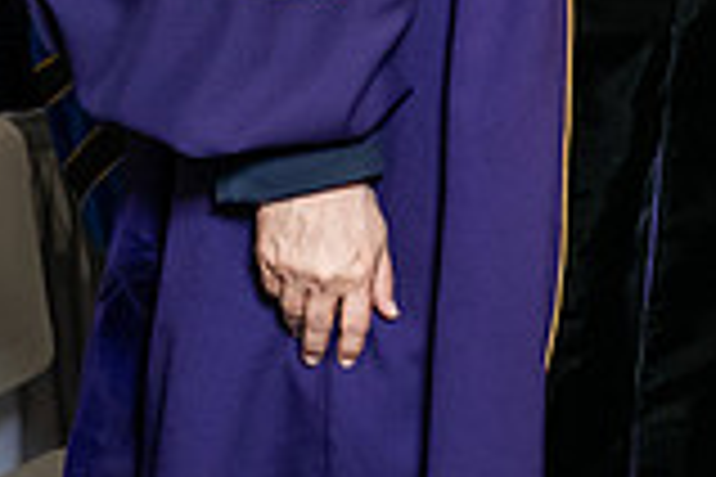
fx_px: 5071
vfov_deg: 5.3
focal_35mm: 255
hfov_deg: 8.0
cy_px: -340
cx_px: 716
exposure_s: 1/200
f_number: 5
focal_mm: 70
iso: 2500
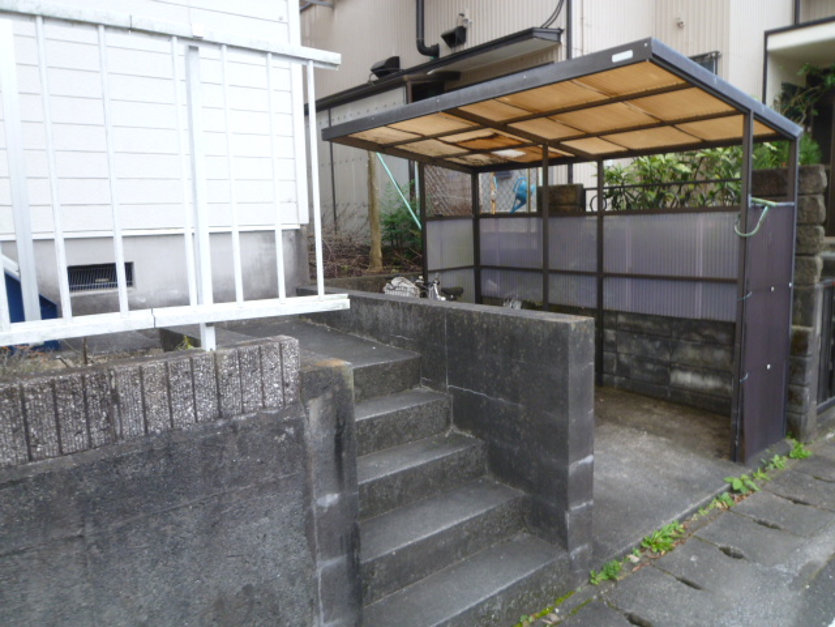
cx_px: 418
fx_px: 603
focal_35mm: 25
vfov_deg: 54.9
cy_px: 314
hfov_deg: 69.4
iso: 100
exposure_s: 1/30
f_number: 2.8
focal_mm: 4.5
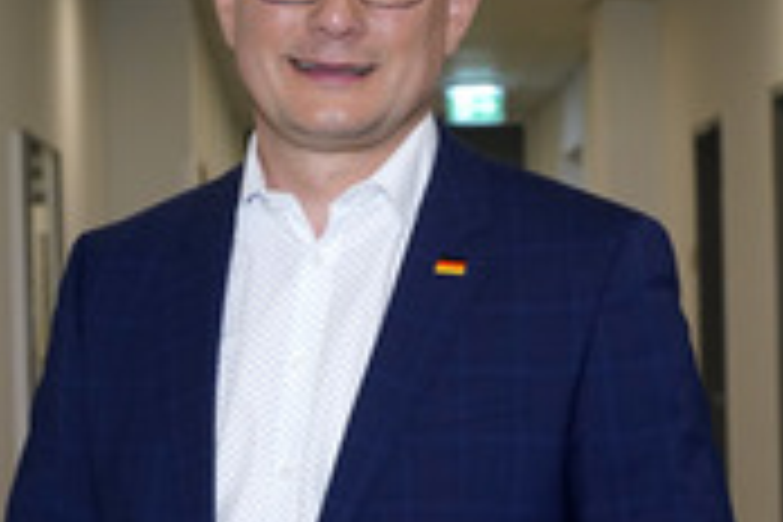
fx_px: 2371
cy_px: 414
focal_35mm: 109
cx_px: 322
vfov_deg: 12.5
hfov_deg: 18.7
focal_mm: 42
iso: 2000
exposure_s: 1/60
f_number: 5
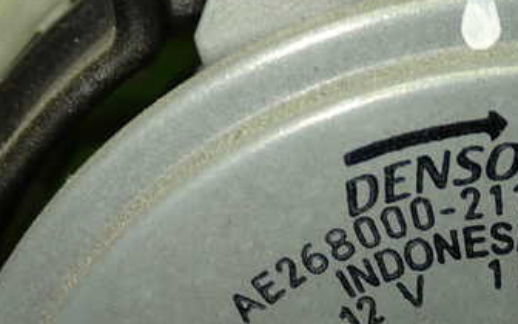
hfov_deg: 23.2
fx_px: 1256
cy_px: 265
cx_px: 358
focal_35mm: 89
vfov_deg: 14.6
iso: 200
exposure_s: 1/50
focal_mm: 8.4
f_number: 3.1
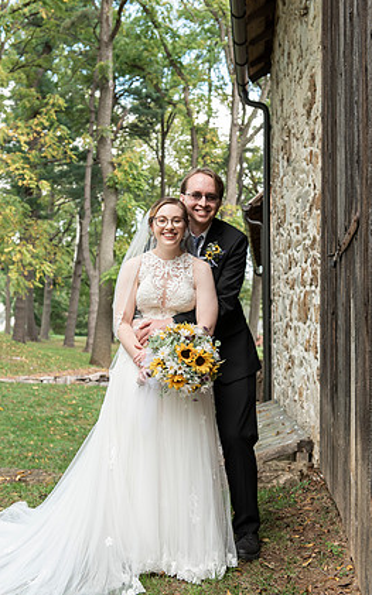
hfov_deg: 26.3
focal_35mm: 49
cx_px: 164
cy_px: 301
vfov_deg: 41.1
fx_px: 795
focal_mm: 45
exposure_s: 1/250
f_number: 4
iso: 400
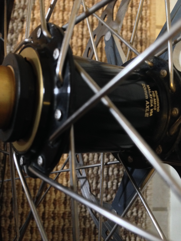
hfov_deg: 42.9
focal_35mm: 33
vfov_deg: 55.4
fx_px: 230
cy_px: 120
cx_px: 90
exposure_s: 1/17
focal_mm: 4.12
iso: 400
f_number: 2.4
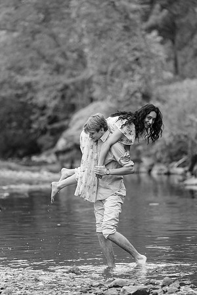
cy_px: 148
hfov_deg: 6.9
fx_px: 1642
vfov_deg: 10.3
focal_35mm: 200
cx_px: 98
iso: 1600
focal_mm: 200
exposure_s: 1/200
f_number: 3.5
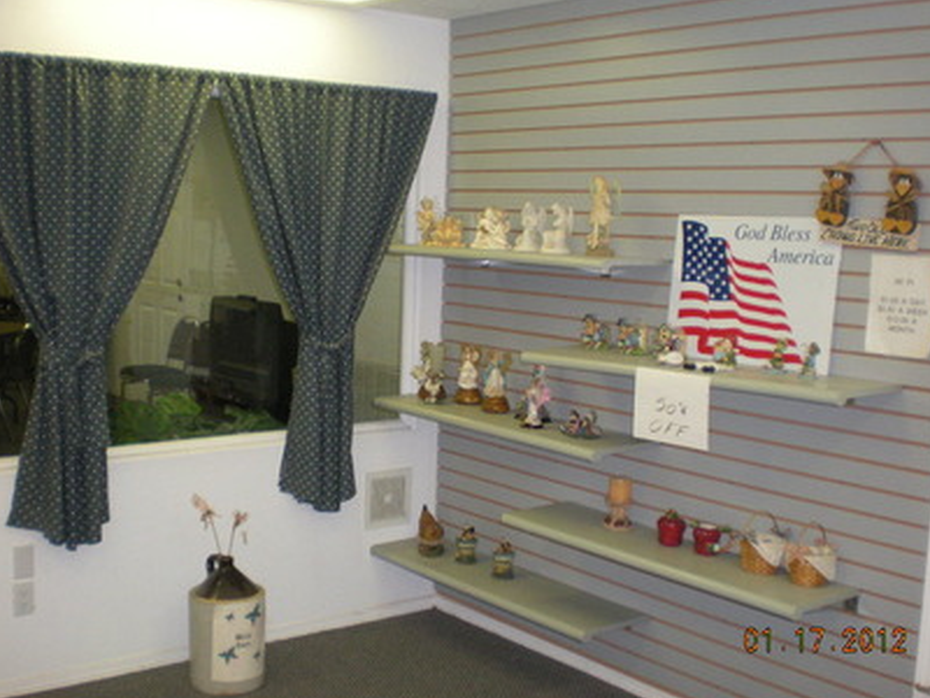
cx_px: 443
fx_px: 1155
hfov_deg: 43.8
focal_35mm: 43
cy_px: 328
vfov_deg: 33.6
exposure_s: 1/60
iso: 272
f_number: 3.1
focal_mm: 6.3
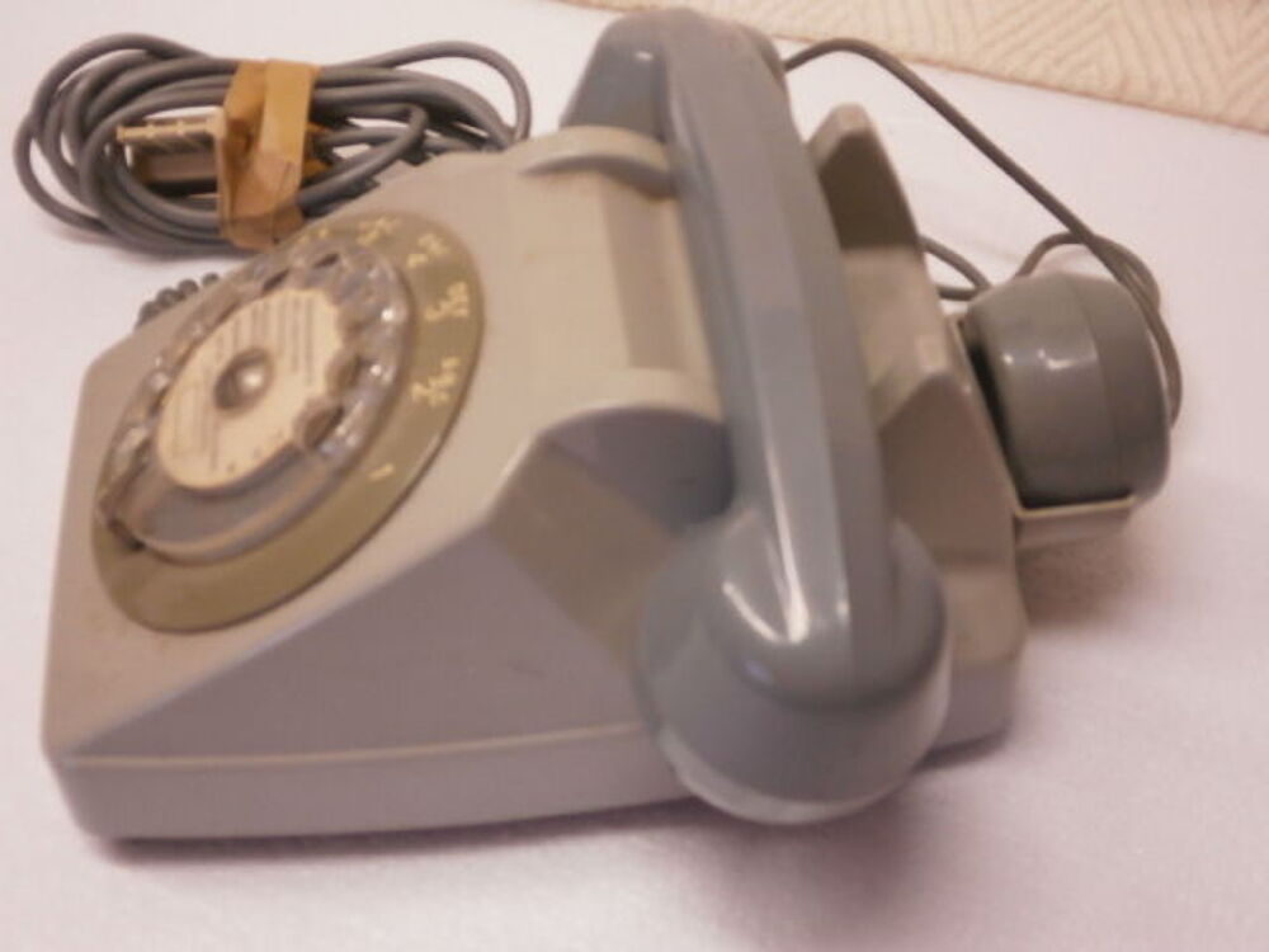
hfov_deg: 40.4
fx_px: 1723
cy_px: 476
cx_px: 634
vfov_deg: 30.9
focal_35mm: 47
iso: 200
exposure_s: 1/40
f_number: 3.4
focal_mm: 8.3
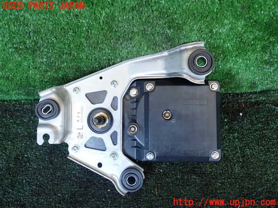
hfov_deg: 60.0
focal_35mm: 30
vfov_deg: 46.8
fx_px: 241
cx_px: 139
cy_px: 104
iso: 200
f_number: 2.3
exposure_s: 1/60
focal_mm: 5.4
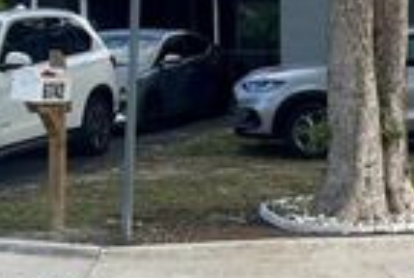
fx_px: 1291
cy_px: 106
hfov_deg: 17.5
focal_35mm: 112
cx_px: 481
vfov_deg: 12.3
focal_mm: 5.7
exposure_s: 1/1412
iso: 50
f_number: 1.5
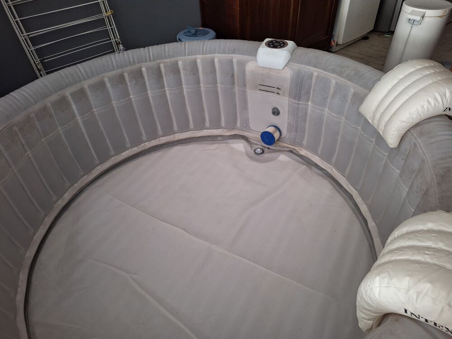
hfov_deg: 73.9
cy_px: 170
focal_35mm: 23
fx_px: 300
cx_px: 226
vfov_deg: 58.9
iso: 400
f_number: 1.8
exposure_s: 1/20
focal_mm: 5.54
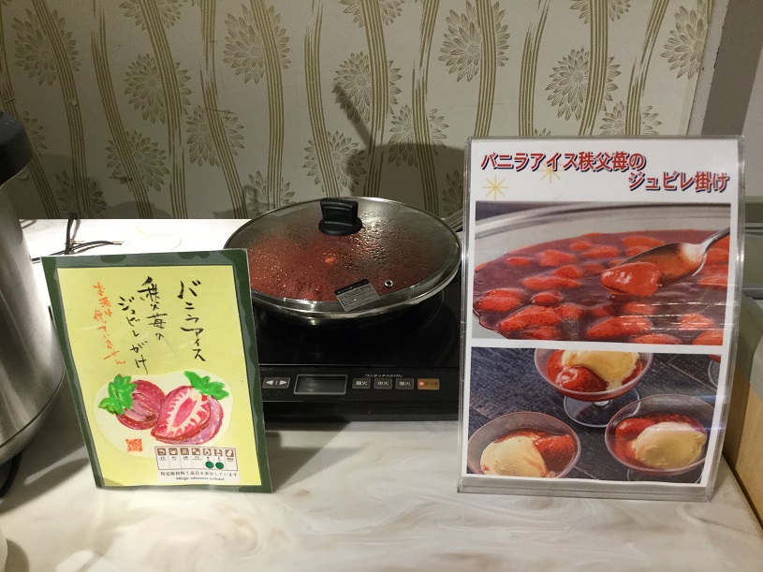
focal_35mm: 31
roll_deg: -0.4
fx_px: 683
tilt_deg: -30.0
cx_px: 382
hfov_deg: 58.4
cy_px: 286
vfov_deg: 45.4
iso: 40
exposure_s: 1/30
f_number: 2.4
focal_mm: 3.3
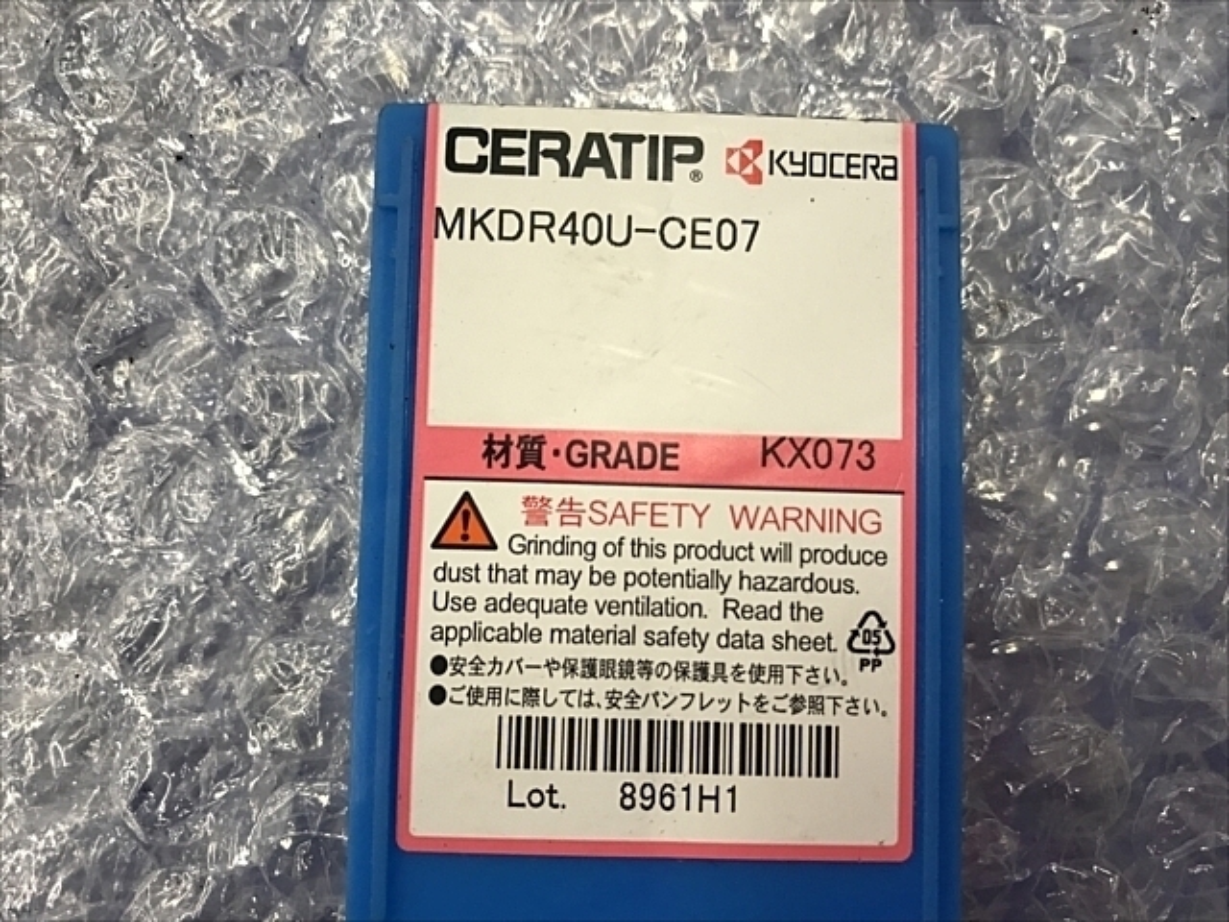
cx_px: 614
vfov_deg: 49.7
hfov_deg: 63.4
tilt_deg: -84.5
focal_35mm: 28
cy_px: 461
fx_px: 994
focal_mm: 3.99
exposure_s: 1/30
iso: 32
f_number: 1.8
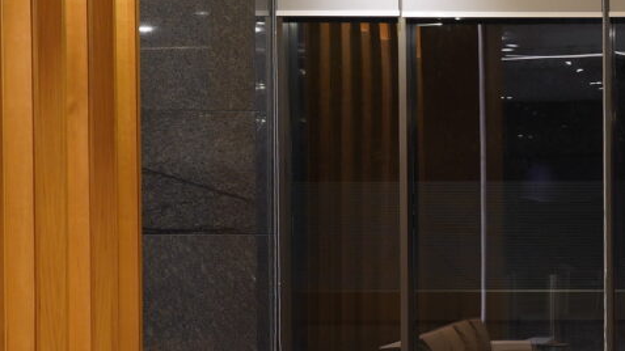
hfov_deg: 16.5
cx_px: 811
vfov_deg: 9.8
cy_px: 272
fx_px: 2038
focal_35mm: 123
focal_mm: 35
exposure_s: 1/5
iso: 640
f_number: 8
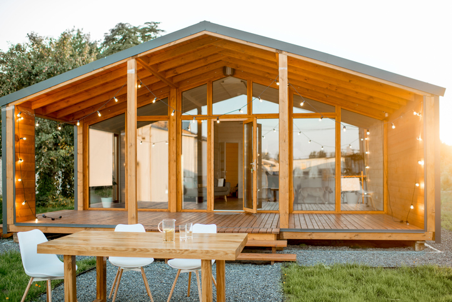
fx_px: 440
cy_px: 151
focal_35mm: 35
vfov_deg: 37.9
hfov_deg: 54.4
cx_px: 226
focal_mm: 35
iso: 200
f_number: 2.2
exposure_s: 1/250
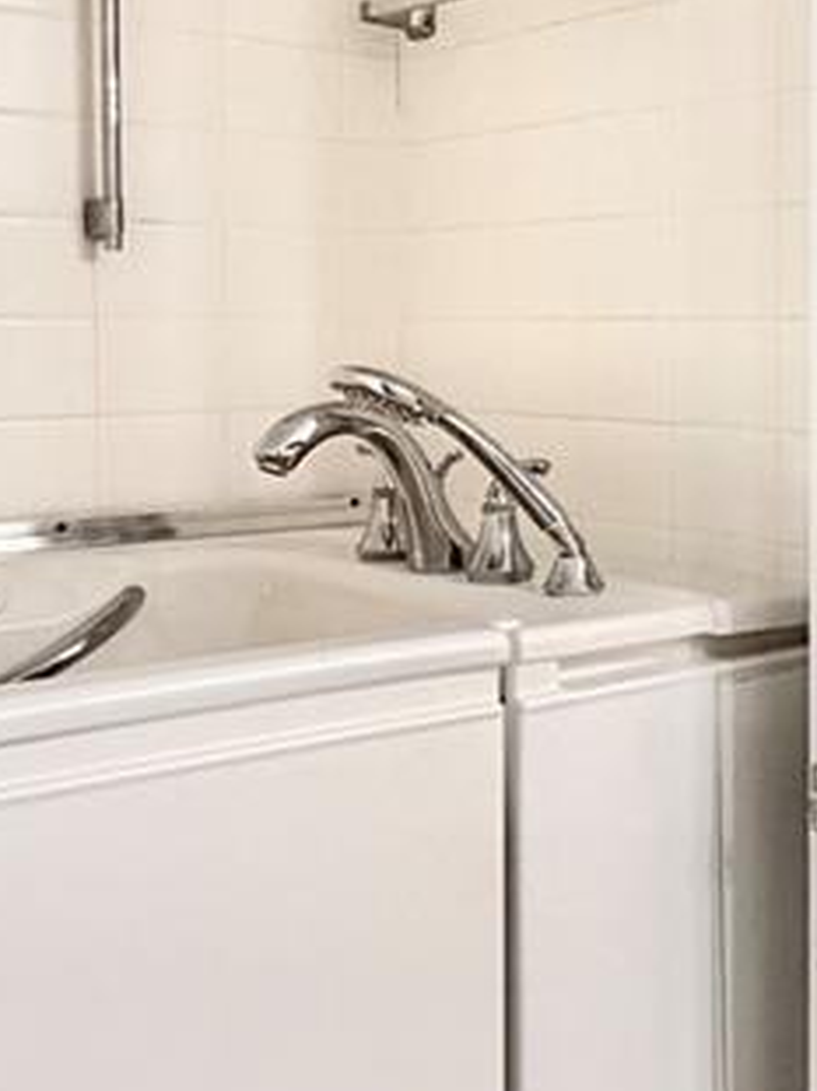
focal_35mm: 54
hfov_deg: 26.2
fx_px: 1700
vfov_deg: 35.3
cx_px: 715
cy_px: 386
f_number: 2.2
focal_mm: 2.22
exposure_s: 1/120
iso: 200
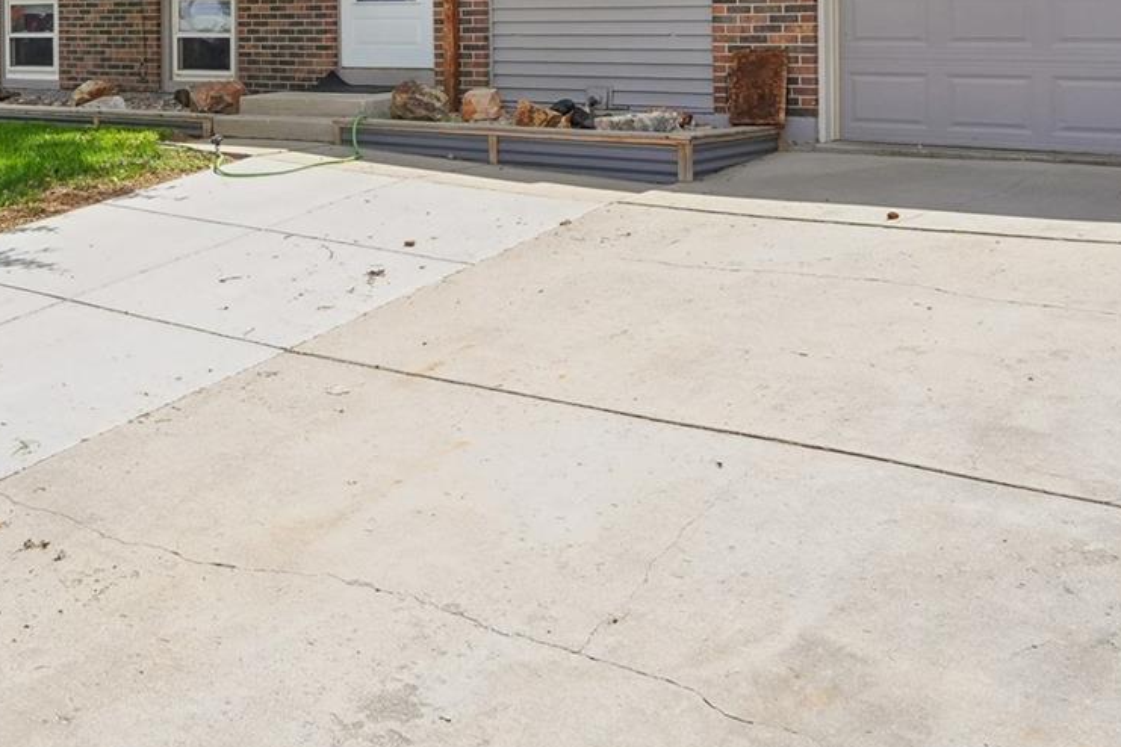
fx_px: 1330
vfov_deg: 29.4
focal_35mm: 43
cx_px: 269
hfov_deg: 44.1
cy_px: 3
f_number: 8
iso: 800
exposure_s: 1/640
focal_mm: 13.2
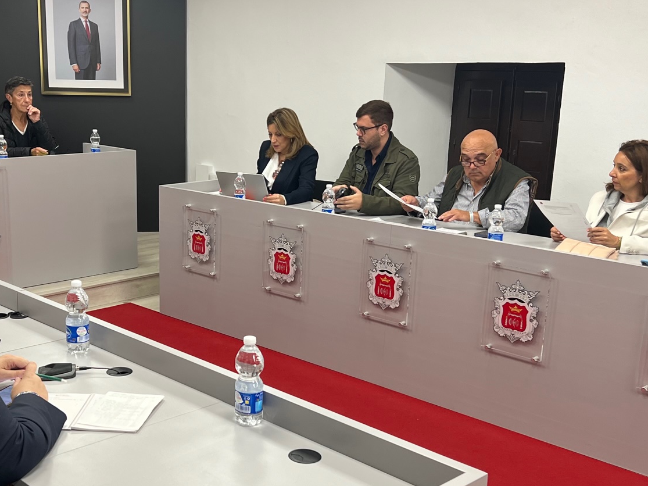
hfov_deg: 40.0
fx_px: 880
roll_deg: -1.2
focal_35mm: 47
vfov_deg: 30.8
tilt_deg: -14.5
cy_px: 289
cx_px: 225
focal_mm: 5.7
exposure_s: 1/100
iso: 80
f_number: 1.5
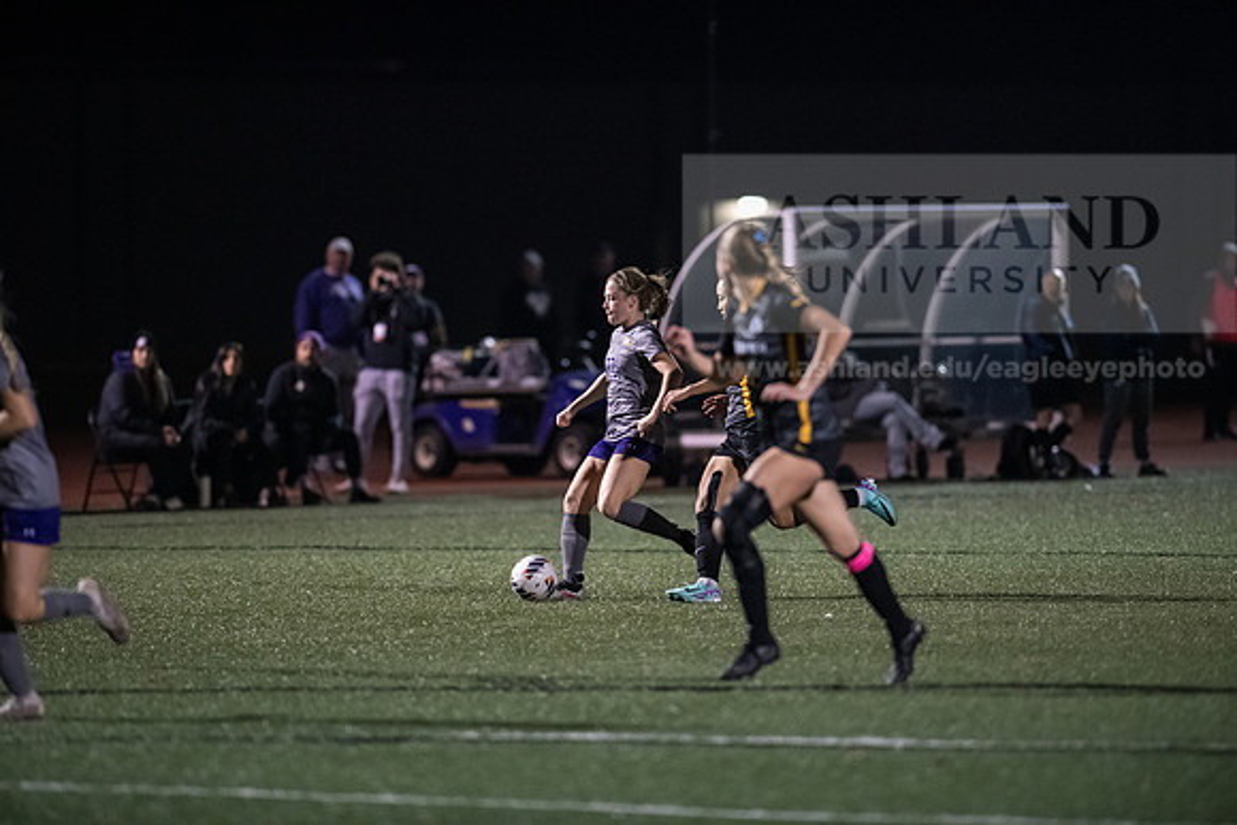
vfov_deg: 4.6
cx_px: 618
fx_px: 10310
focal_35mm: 300
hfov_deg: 6.9
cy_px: 412
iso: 8000
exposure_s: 1/1000
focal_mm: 300
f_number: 2.8
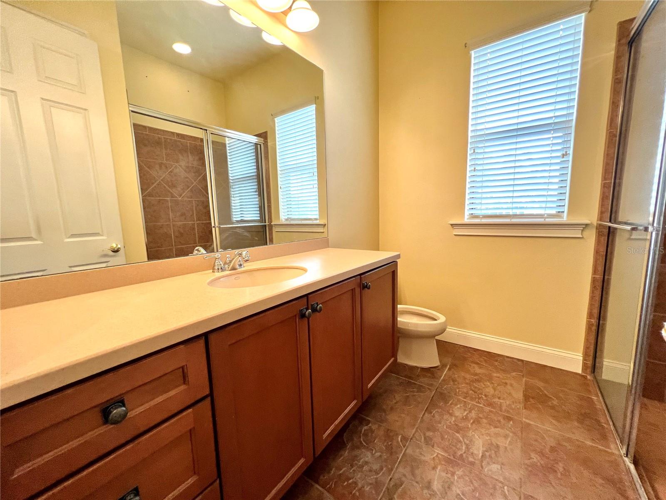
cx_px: 333
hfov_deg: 106.2
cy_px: 250
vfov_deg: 89.9
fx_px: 250
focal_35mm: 13
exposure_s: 1/60
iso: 160
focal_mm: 1.57
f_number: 1.8
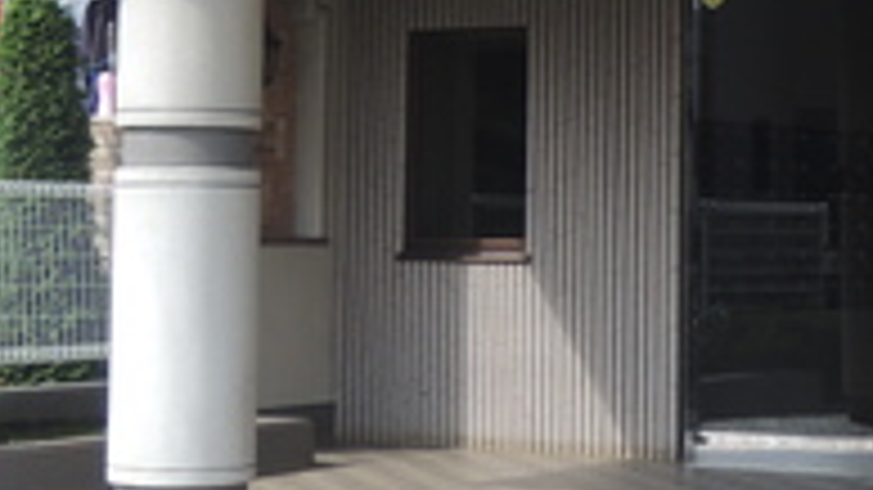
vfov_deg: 9.5
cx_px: 729
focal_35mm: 126
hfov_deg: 16.9
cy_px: -99
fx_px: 2916
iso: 100
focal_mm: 6.3
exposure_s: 1/500
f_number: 3.2
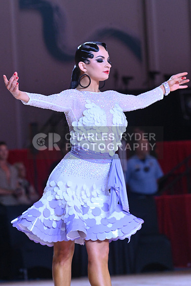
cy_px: 143
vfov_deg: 10.3
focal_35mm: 200
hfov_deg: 6.9
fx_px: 1591
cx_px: 96
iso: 4000
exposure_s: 1/400
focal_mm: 200
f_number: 7.1
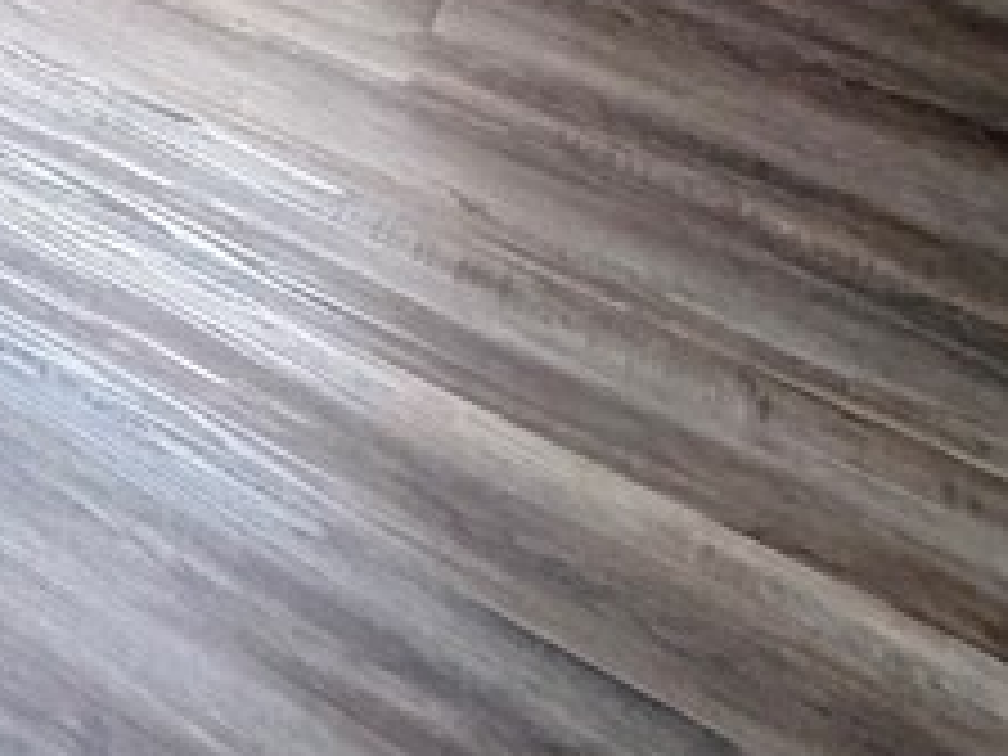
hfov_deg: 22.9
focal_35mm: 64
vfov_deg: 16.2
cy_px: -860
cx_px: -608
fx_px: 1864
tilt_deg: -12.8
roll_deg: +1.8
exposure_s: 1/60
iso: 200
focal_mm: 2.22
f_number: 2.2
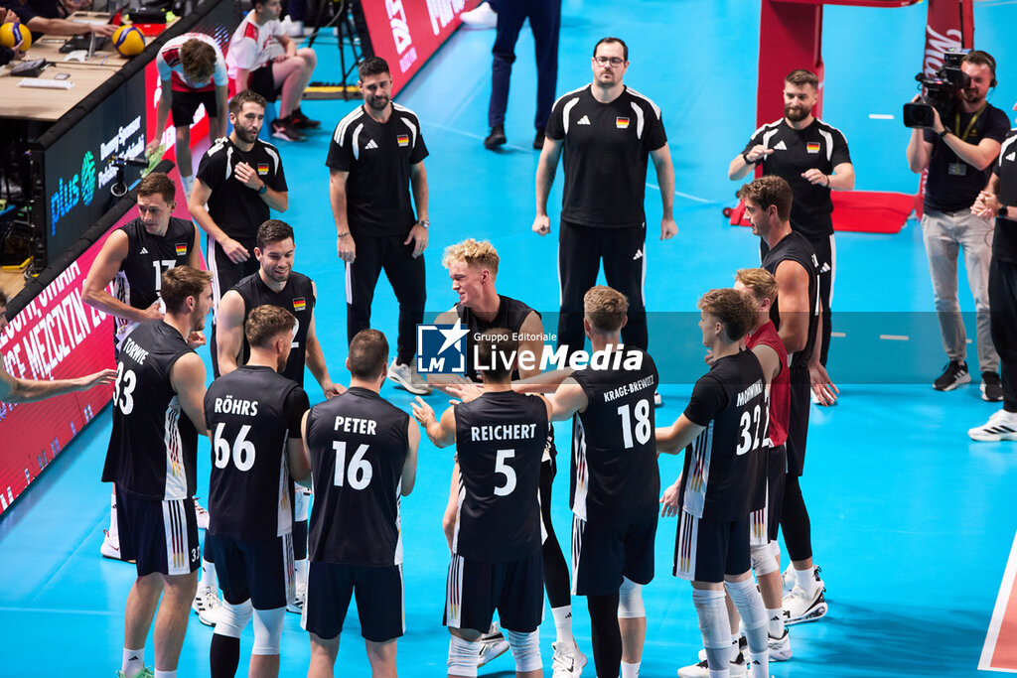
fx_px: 5650
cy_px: 339
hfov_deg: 10.3
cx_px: 508
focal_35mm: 200
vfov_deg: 6.9
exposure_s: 1/1600
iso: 1250
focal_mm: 200
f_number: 3.5
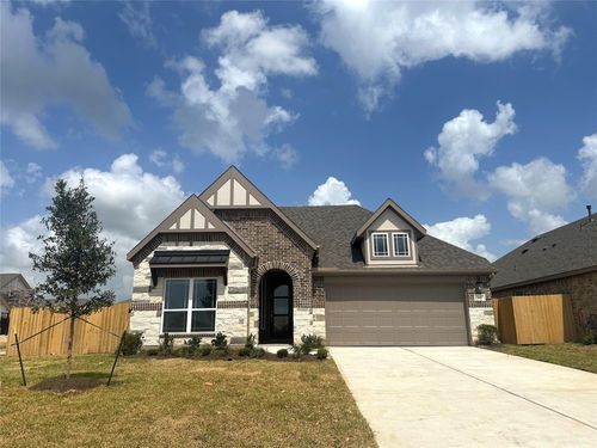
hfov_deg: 71.6
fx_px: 414
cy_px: 224
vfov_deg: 56.8
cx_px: 298
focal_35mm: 24
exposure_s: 1/12048
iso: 80
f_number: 1.78
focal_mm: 6.86
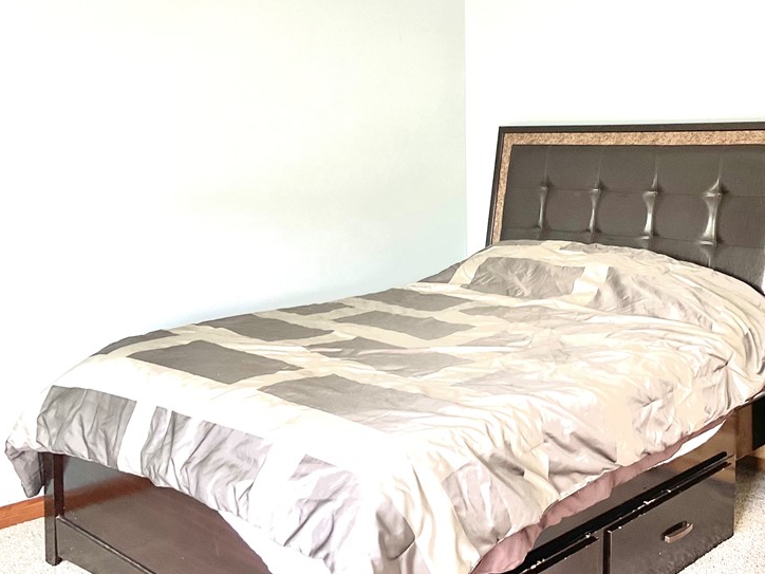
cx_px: 497
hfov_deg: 45.2
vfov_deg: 35.0
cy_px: 219
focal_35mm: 41
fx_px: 906
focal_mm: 3
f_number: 1.8
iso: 50
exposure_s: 1/60
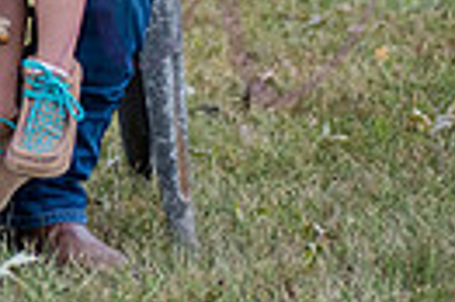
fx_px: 4481
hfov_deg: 5.7
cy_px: -321
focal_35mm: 355
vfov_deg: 3.8
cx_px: -271
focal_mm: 80
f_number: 2.8
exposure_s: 1/640
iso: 400
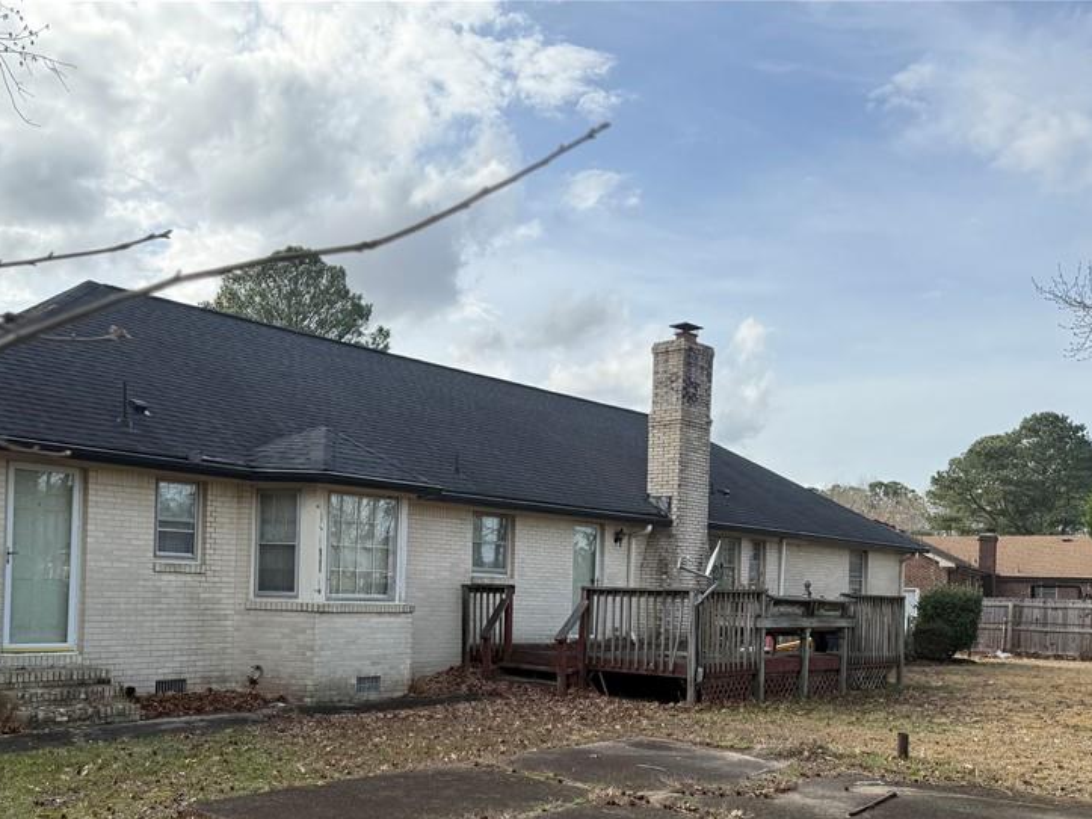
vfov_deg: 41.0
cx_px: 403
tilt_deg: +0.2
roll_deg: -1.6
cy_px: 579
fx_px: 1072
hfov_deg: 53.3
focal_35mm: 34
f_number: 1.78
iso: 80
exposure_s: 1/2801
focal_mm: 6.76
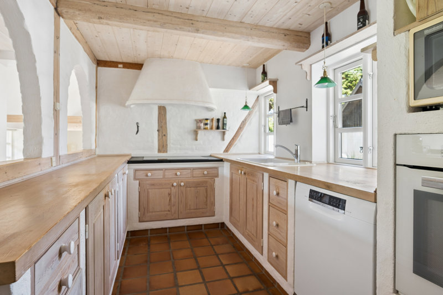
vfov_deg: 63.2
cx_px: 222
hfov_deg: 85.4
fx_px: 240
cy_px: 148
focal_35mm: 20
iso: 400
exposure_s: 1/8
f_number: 6.3
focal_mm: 19.5
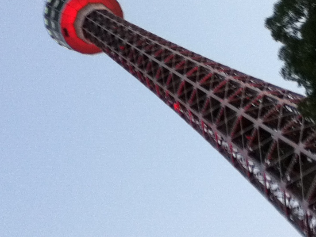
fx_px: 393
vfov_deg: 33.6
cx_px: 190
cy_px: 104
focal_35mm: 43
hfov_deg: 43.6
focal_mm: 3.85
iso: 160
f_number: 2.4
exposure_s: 1/30
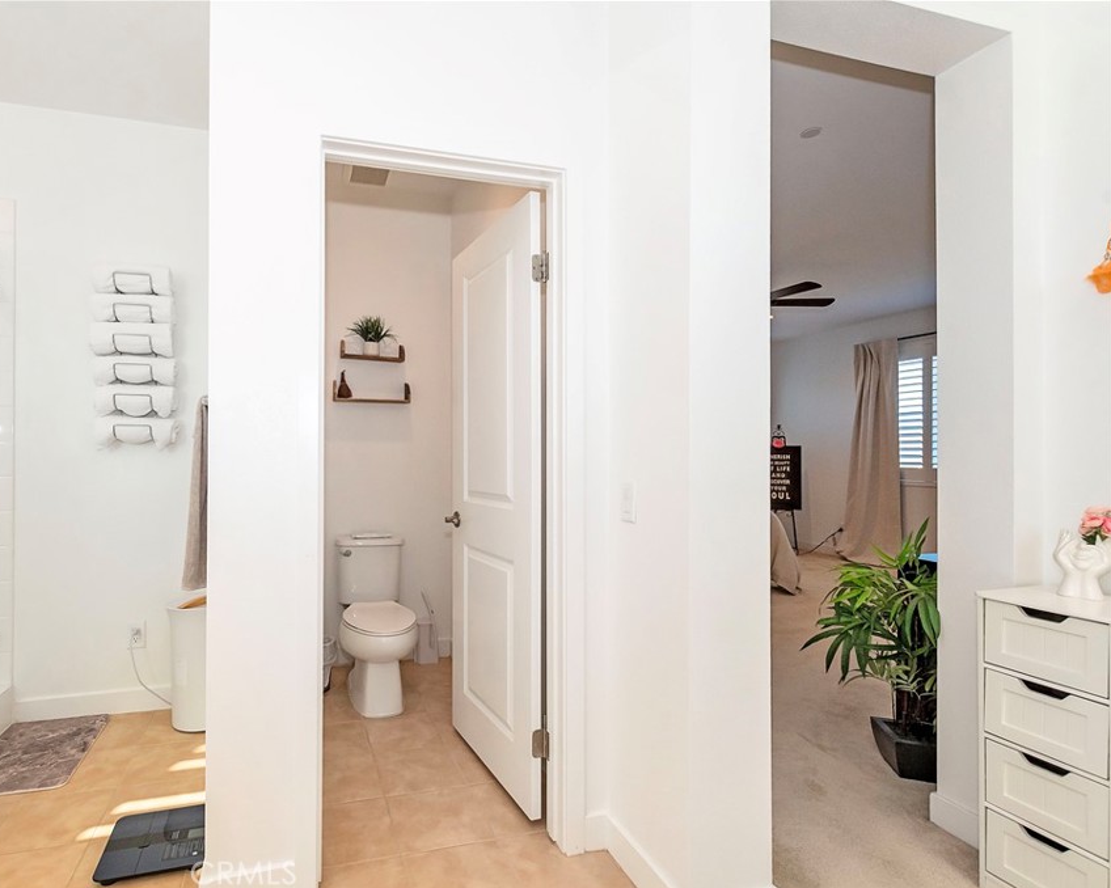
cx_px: 442
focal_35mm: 17
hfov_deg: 88.5
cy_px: 445
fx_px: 559
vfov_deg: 77.0
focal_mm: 10
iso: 400
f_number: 8
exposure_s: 1/250
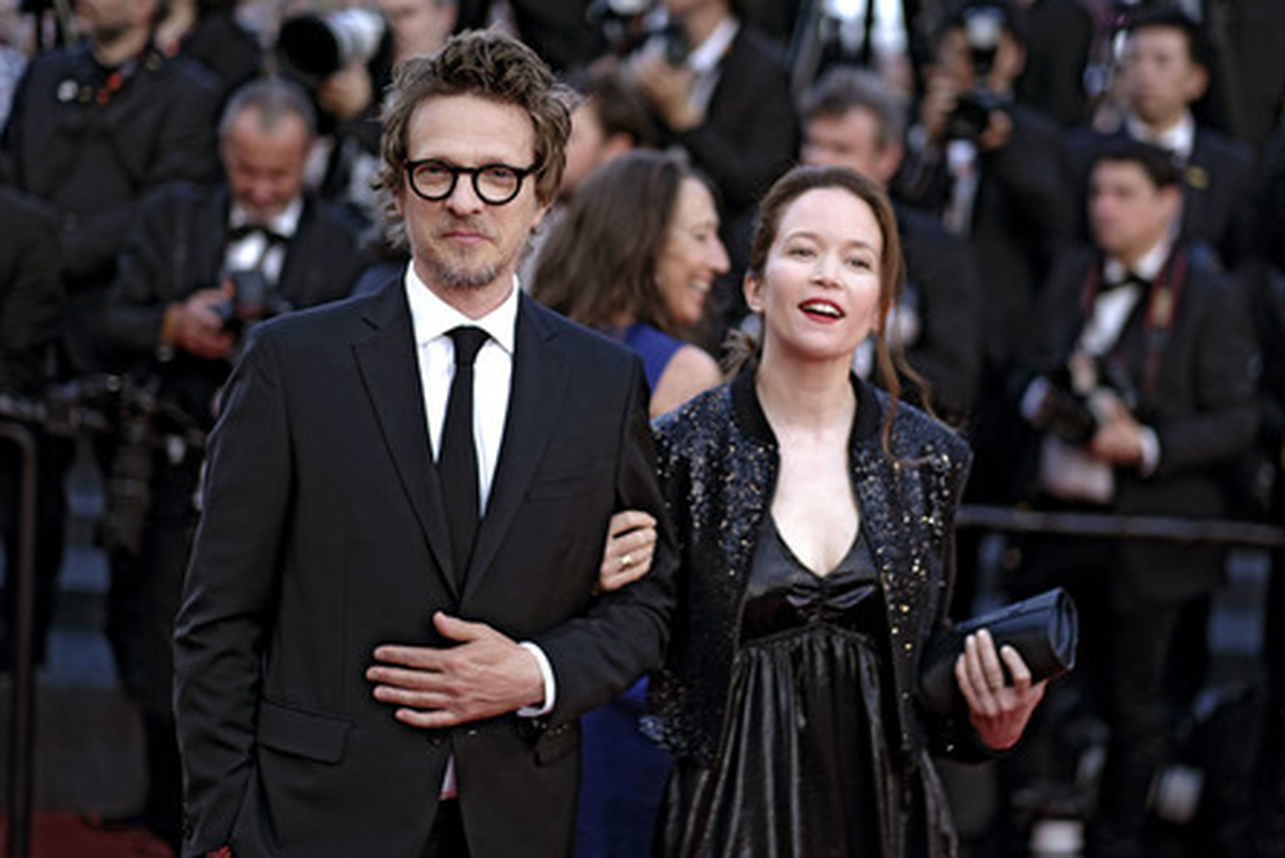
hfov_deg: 23.9
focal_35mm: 85
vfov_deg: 16.1
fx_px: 3035
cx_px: 640
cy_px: 428
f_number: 1.2
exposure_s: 1/320
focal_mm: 56
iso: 80
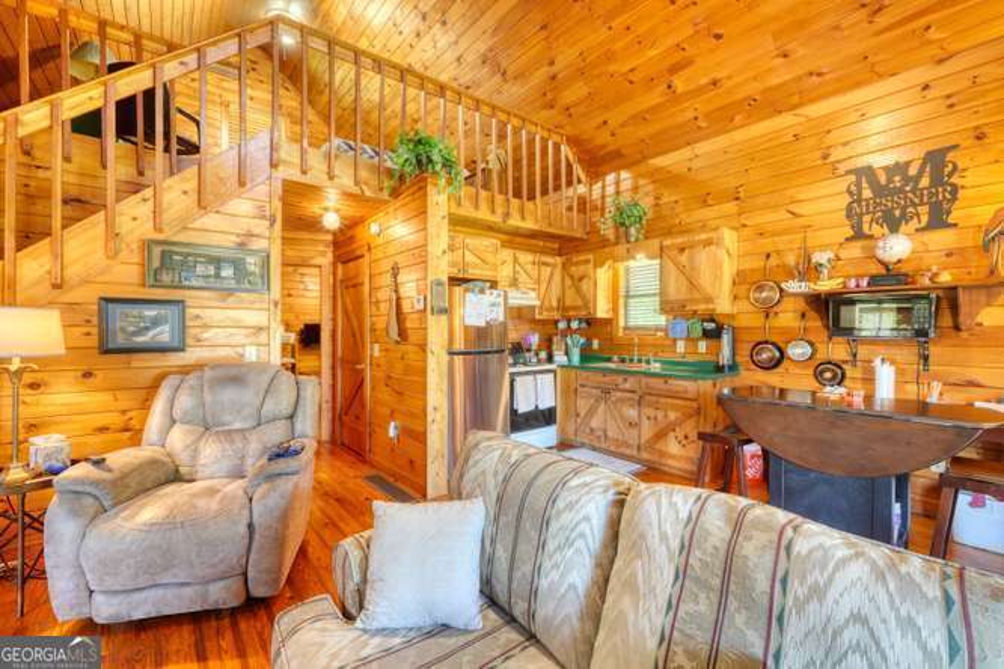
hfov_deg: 100.4
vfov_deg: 77.3
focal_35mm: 15
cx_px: 502
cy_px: 334
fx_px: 418
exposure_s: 1
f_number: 9
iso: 100
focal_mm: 10
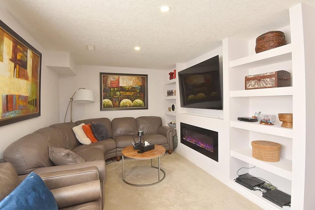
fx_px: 149
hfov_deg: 93.3
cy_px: 103
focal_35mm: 17
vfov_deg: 70.4
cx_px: 157
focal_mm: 16
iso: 500
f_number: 6.3
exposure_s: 1/60
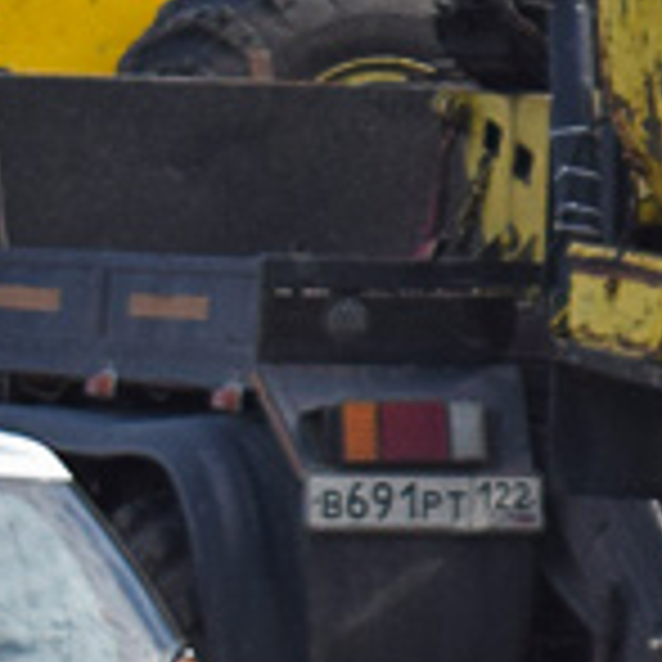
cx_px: 1662
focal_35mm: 437
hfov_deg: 3.9
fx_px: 9455
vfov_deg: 4.0
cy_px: 72
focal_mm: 42
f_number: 5.6
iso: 200
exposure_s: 1/640
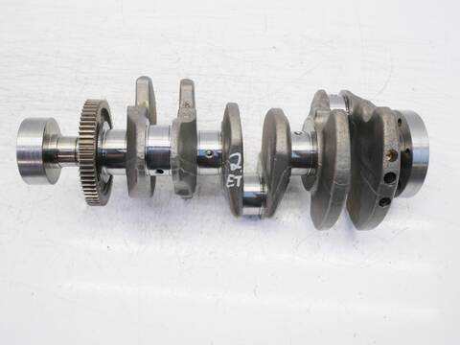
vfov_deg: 41.8
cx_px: 230
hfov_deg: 54.0
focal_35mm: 34
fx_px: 452
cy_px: 172
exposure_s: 1/80
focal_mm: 17
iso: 200
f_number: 4
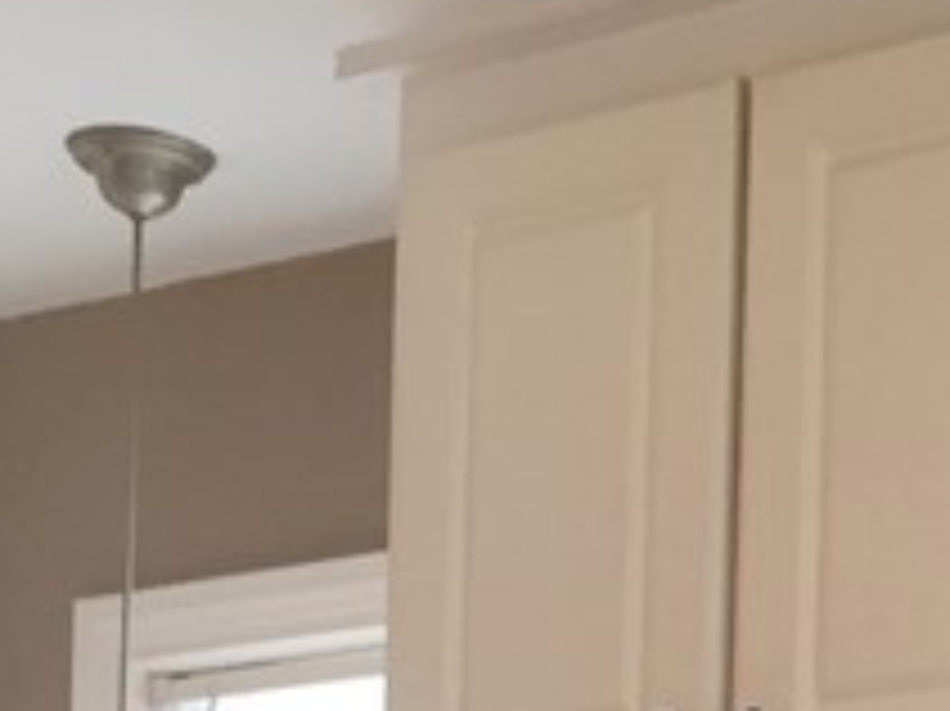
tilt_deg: -1.1
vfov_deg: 9.7
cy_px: 1444
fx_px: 3867
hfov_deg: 13.8
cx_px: 909
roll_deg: -0.5
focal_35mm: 141
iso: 32
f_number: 2.2
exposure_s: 1/30
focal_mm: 4.15
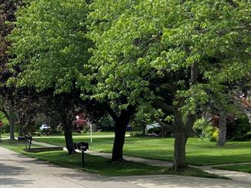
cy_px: 159
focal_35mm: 82
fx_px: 595
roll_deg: +0.6
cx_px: -25
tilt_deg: -3.9
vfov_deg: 17.8
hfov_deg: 22.5
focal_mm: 4.25
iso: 32
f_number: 1.8
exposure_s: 1/2410
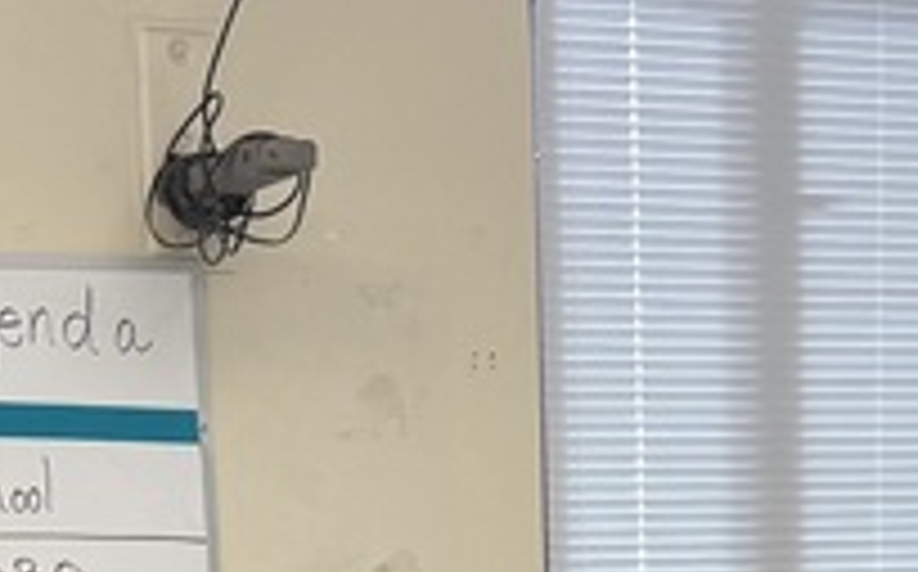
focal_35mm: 128
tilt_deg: -13.0
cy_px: 1369
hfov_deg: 16.3
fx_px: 3199
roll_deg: +0.8
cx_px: 567
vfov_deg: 9.2
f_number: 1.78
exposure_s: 1/130
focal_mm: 6.76
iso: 50
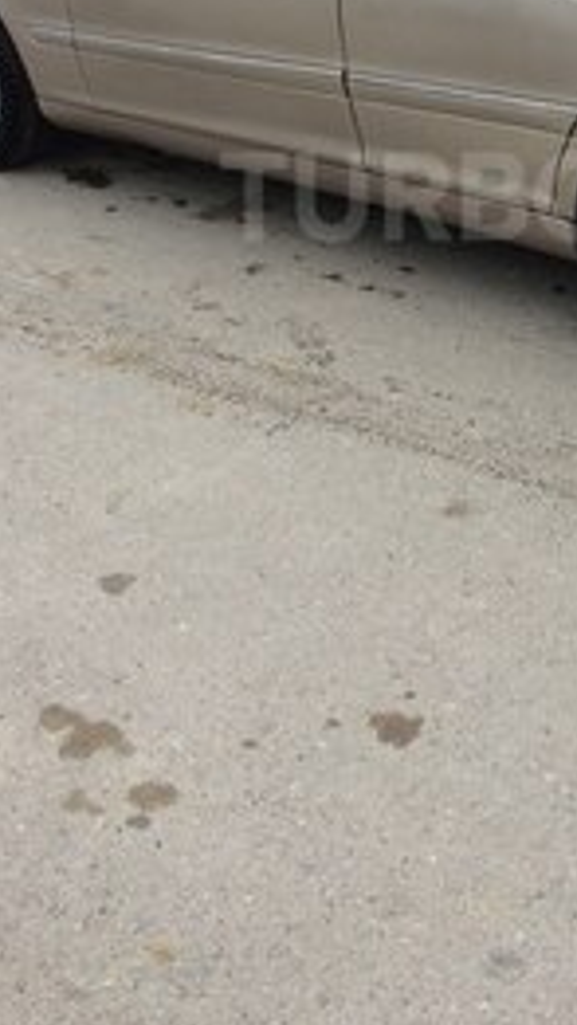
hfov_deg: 19.7
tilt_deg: -21.5
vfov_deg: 33.8
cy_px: 196
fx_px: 1630
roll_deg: +2.9
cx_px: 522
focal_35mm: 60
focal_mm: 4.15
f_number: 2.2
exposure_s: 1/107
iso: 32
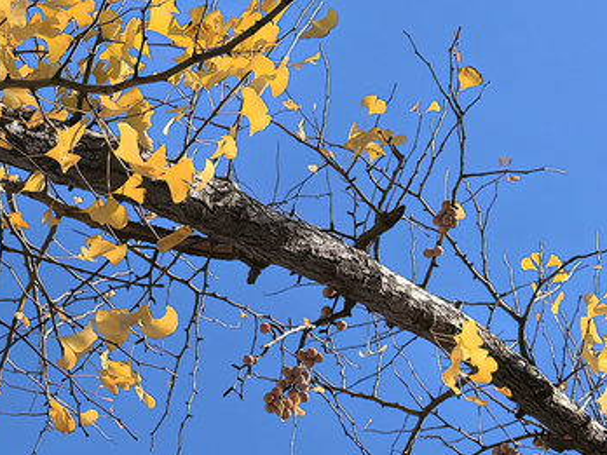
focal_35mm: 147
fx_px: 2578
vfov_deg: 9.8
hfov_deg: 13.3
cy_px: 666
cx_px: 38
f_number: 2
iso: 50
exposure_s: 1/1721
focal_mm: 5.75
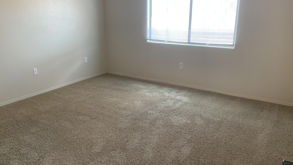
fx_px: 225
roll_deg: -0.3
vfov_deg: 40.2
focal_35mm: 29
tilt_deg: -17.2
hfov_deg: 66.1
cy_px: 80
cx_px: 149
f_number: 1.8
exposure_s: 1/60
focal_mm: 4.25
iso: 80
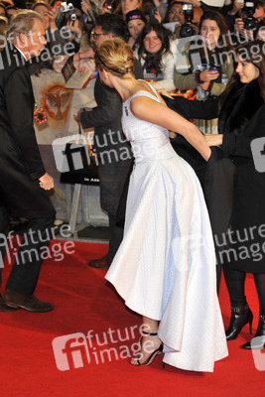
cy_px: 198
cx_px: 132
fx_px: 949
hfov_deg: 15.9
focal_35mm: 86
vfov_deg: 23.6
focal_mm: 86
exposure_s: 1/250
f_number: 4
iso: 1000
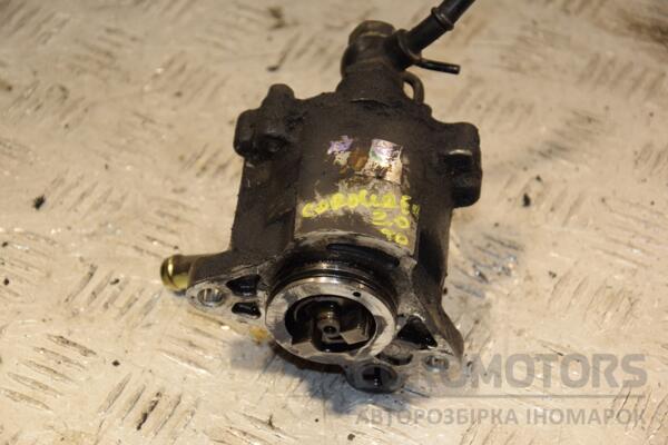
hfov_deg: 18.2
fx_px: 2087
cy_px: 222
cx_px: 334
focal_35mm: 112
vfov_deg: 12.2
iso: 800
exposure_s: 1/200
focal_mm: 75
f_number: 5.3
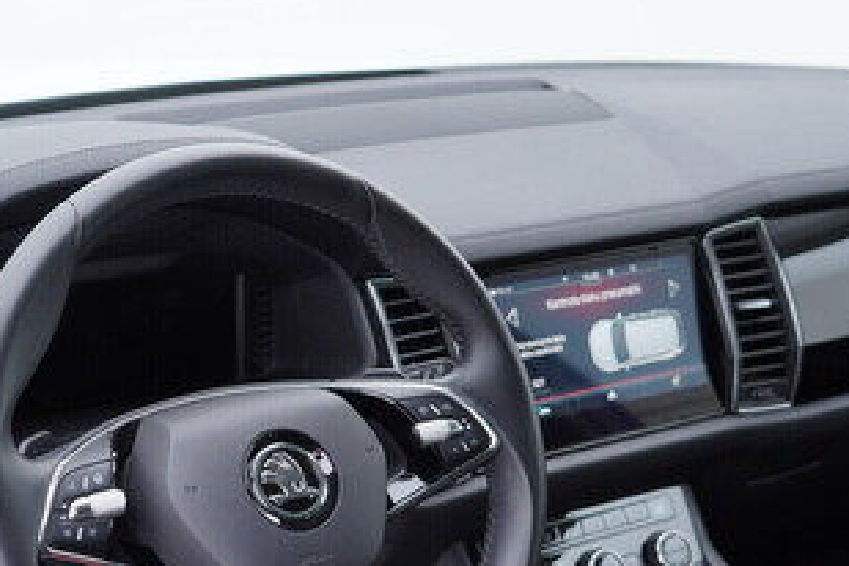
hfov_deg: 30.9
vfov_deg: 21.1
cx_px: 217
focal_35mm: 64
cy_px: 419
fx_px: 1509
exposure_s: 1/40
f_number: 3.2
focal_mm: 24
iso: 125
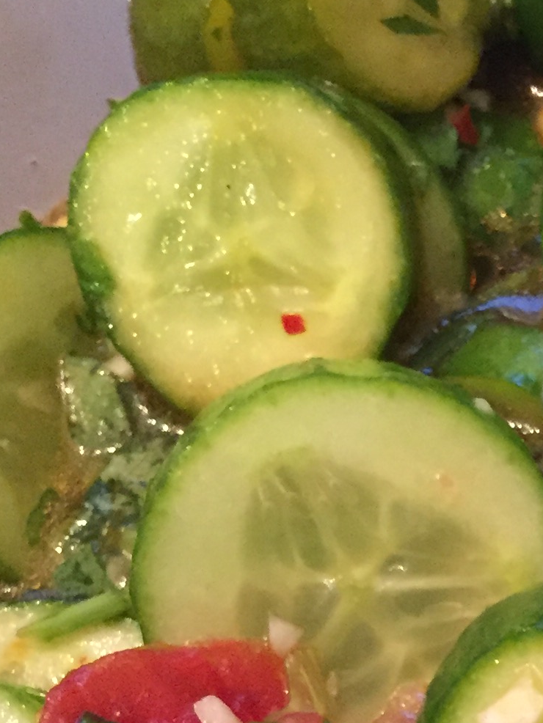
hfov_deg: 14.3
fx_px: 2007
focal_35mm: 96
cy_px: 862
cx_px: 847
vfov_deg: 19.3
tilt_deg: -67.3
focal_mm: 4.15
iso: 250
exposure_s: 1/24
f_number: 2.2
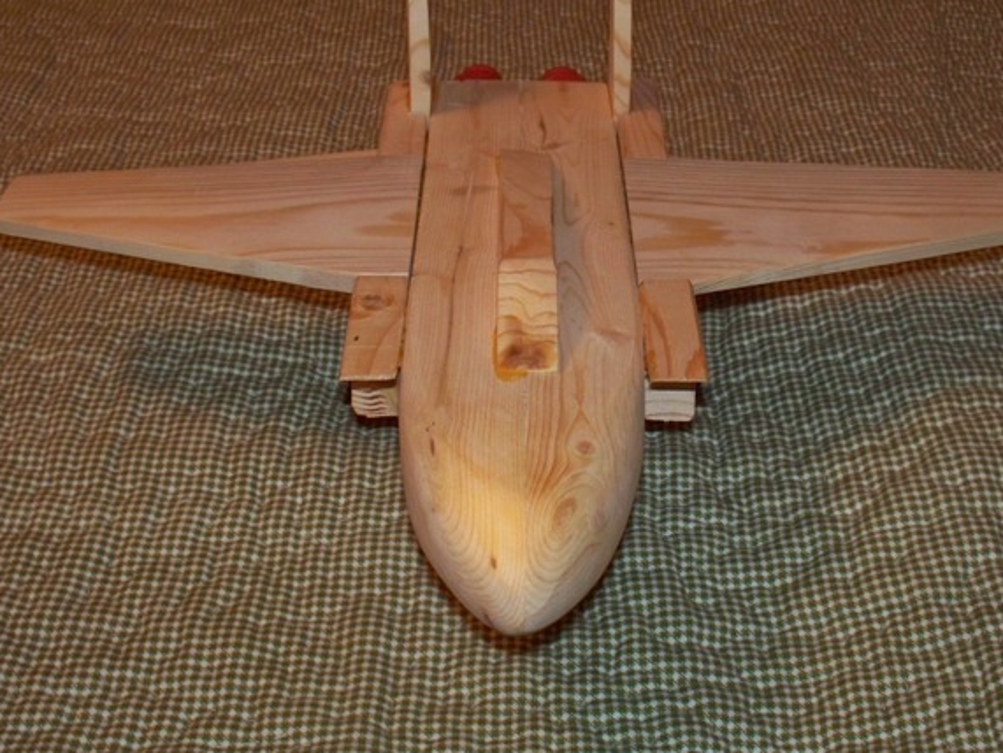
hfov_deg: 38.9
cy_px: 298
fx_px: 1421
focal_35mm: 49
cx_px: 516
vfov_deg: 29.6
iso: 200
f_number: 2.8
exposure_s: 1/30
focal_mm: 7.54
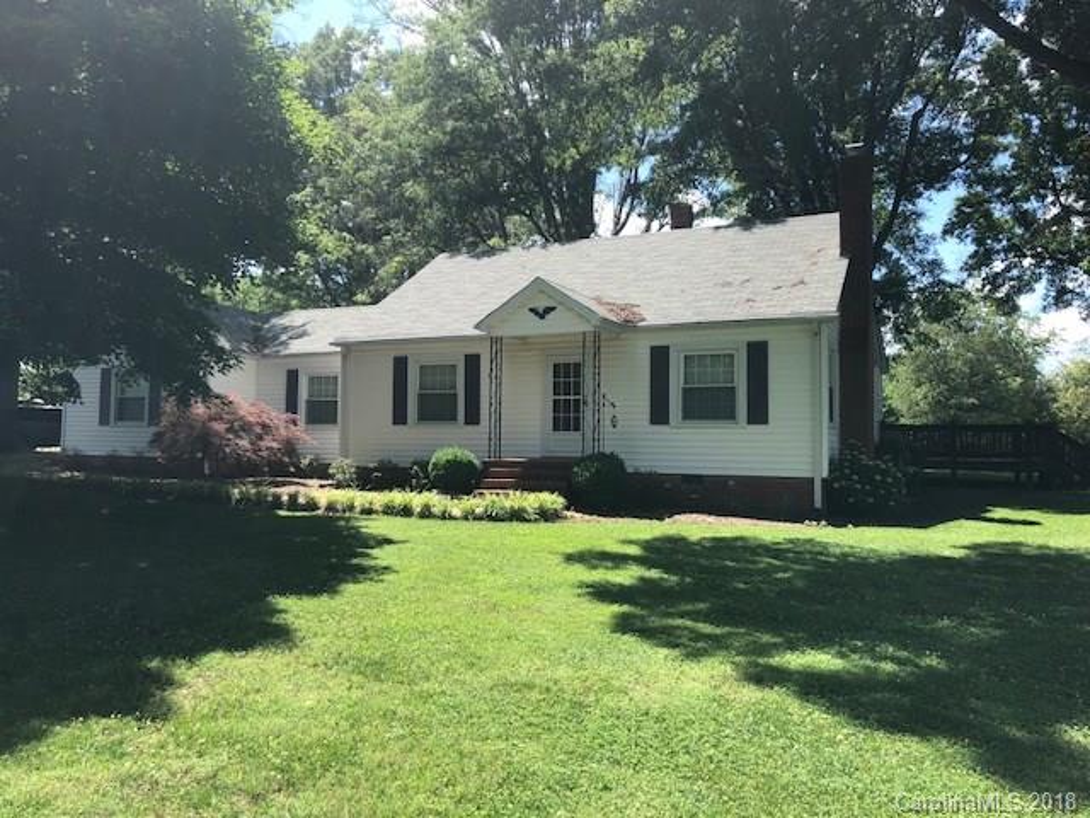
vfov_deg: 49.7
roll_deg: +0.4
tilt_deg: +2.2
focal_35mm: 28
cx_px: 545
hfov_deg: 63.4
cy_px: 409
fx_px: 882
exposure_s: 1/716
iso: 20
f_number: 1.8
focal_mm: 4
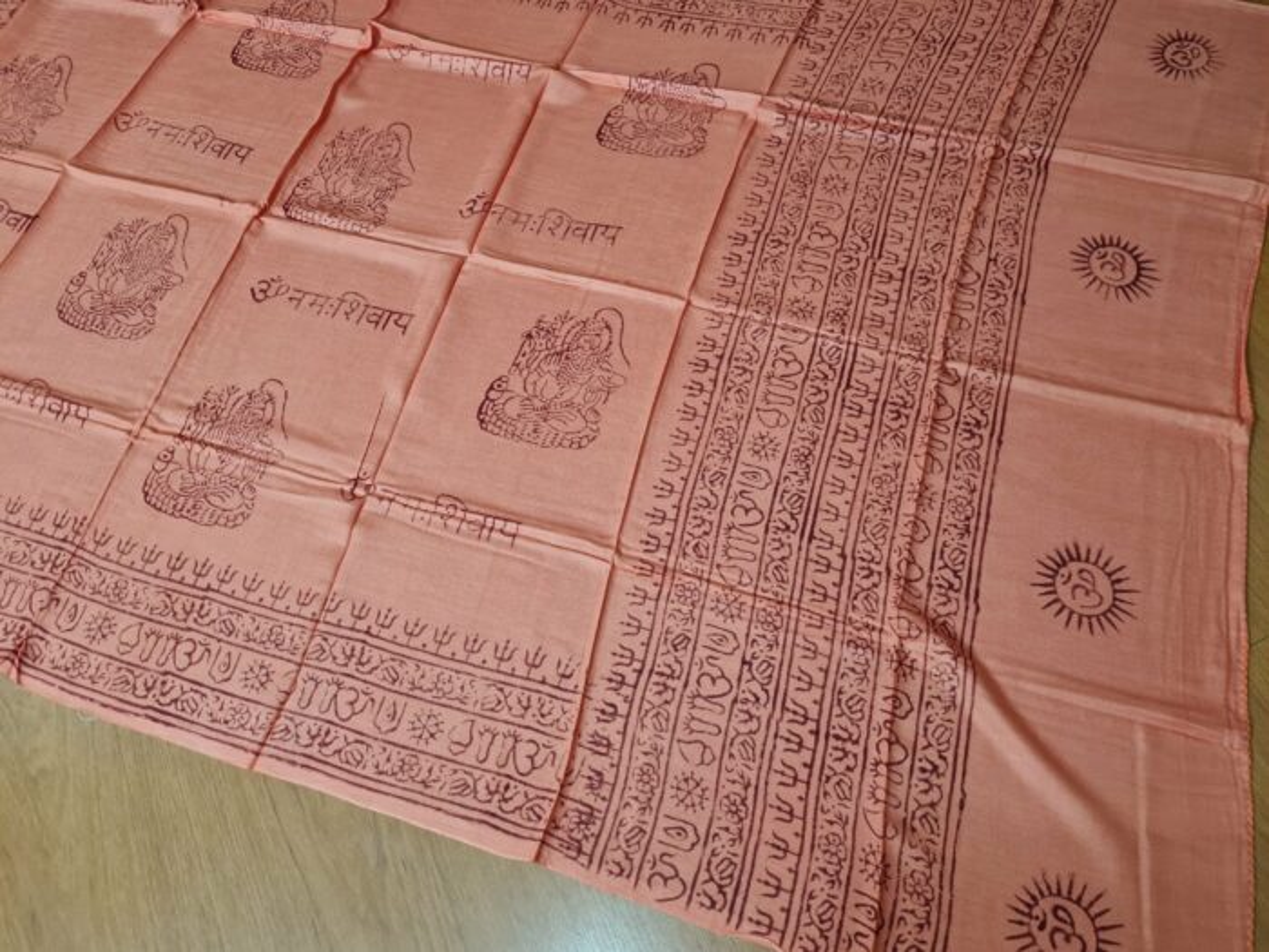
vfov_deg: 53.1
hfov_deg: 67.3
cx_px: 634
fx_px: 953
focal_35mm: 26
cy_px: 476
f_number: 1.8
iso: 160
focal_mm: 5.4
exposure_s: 1/40
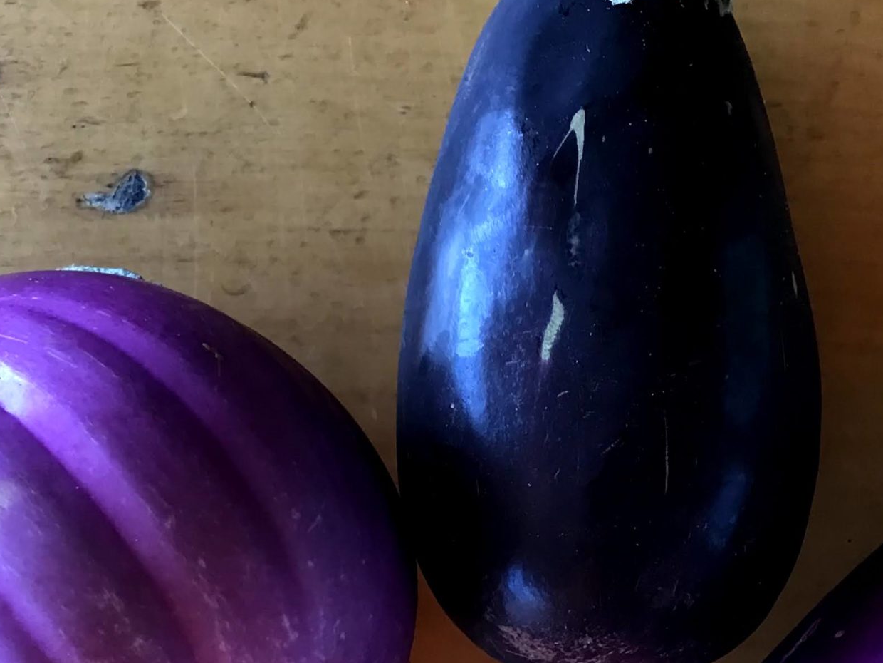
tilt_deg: -87.5
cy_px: 471
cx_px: 505
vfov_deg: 22.8
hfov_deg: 30.2
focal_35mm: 64
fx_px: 1633
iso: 32
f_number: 2.4
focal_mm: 3.3
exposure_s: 1/30
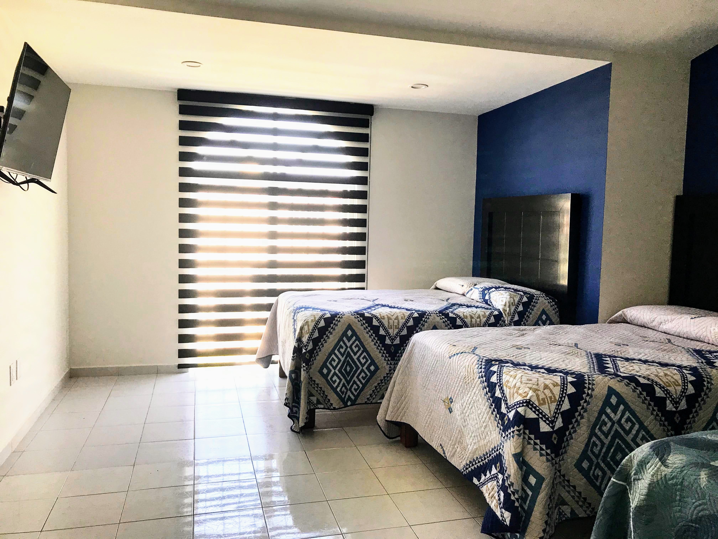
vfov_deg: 49.7
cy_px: 270
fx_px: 581
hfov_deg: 63.4
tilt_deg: -3.7
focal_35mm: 28
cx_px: 359
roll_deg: -0.9
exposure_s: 1/40
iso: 25
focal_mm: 3.99
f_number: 1.8
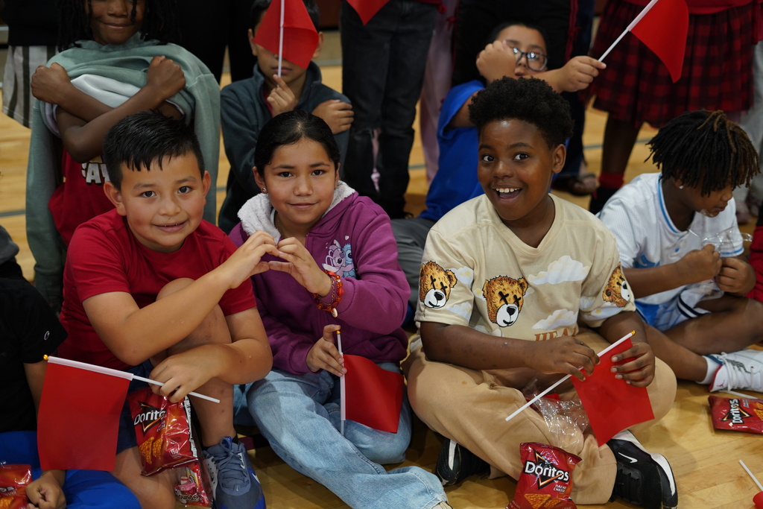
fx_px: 1060
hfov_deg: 39.6
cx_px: 382
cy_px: 254
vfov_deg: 27.0
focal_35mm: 50
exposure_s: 1/160
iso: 1000
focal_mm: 50
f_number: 2.5
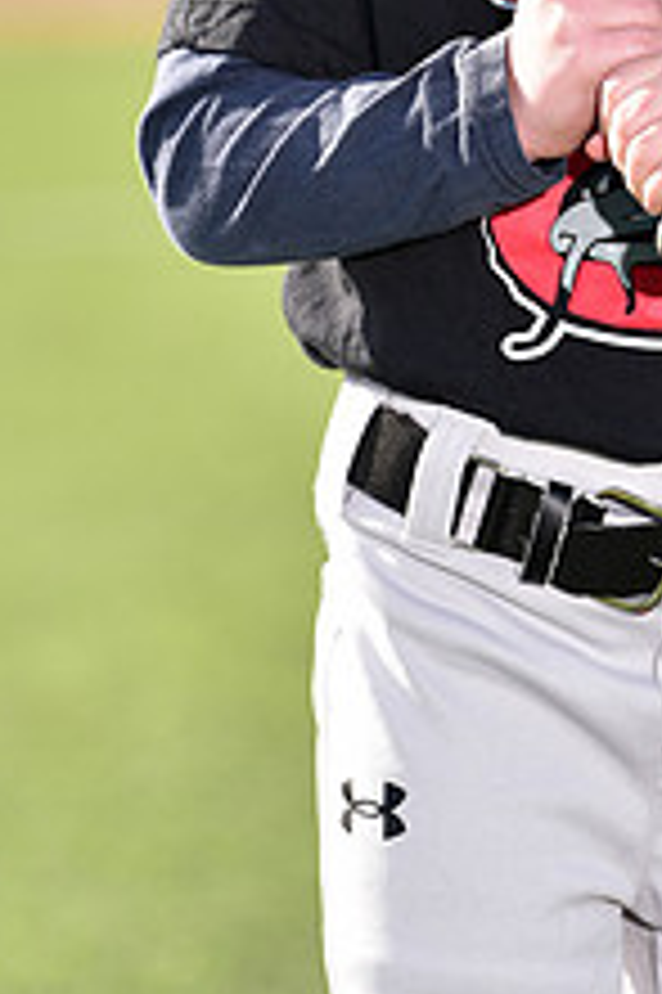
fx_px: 14503
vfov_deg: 3.9
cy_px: -220
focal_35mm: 525
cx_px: 705
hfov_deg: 2.6
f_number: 5
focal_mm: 200
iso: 80
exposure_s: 1/250
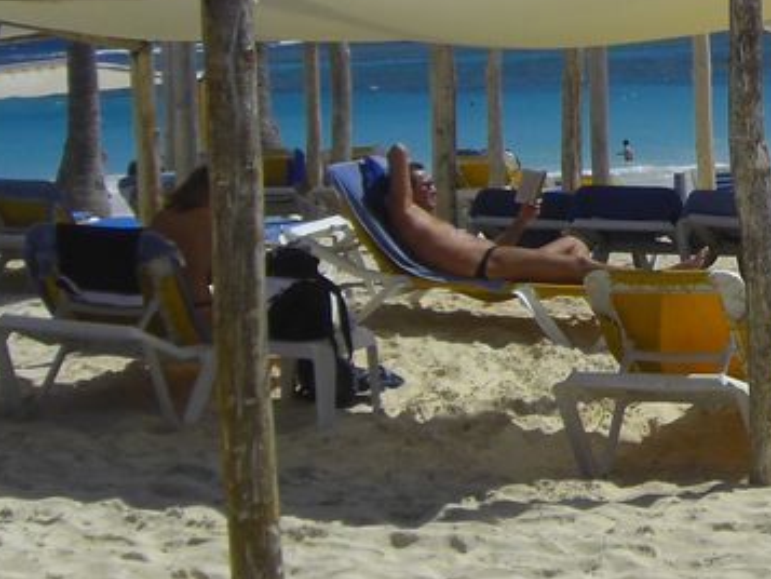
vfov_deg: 13.5
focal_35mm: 109
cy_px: 69
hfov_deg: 17.0
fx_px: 2429
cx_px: 1006
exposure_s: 1/400
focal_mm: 6.2
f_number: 8
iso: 64
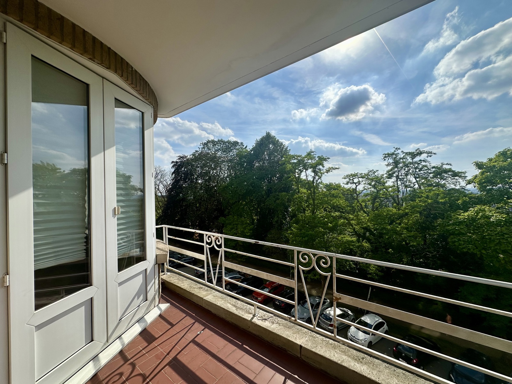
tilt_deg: +0.6
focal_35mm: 14
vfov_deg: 85.7
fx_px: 207
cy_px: 192
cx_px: 256
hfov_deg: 102.1
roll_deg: +1.7
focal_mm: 2.22
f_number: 2.2
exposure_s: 1/4292
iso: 50
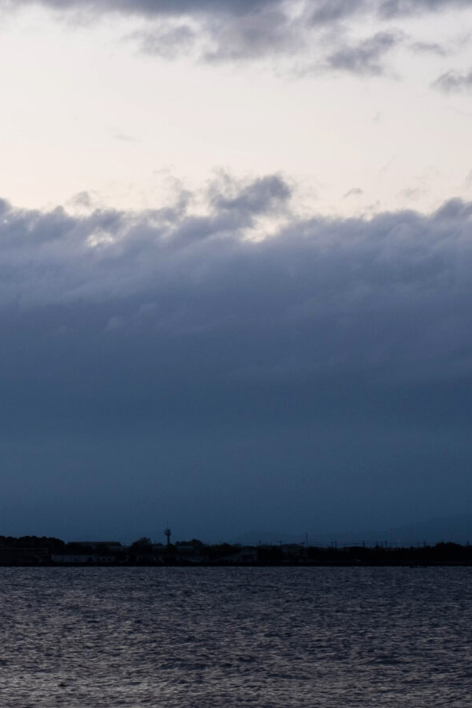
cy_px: 143
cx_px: -189
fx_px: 2990
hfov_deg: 8.8
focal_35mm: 152
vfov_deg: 13.4
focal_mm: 35
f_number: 5.6
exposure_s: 1/20
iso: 64
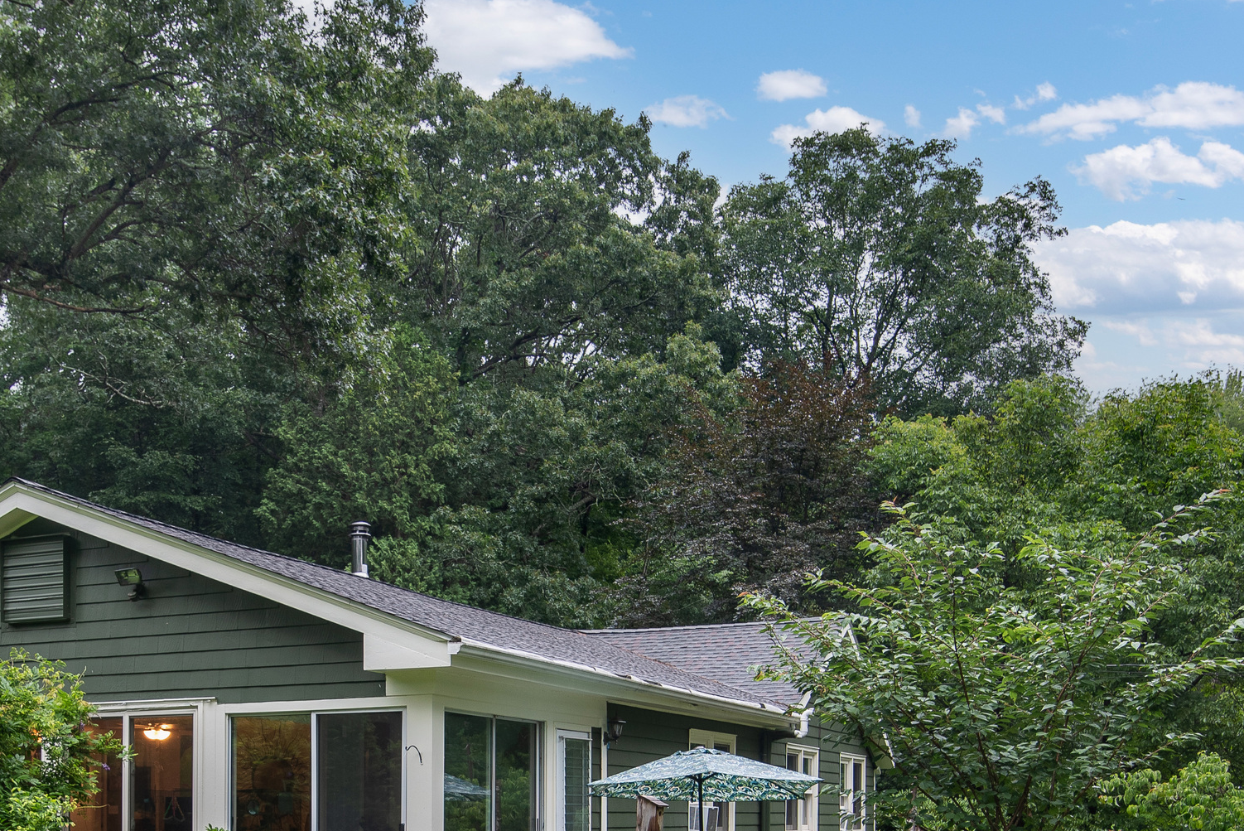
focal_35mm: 45
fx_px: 1556
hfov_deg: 42.9
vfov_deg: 28.4
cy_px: 798
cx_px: 393
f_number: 7.1
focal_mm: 22
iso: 250
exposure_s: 1/10
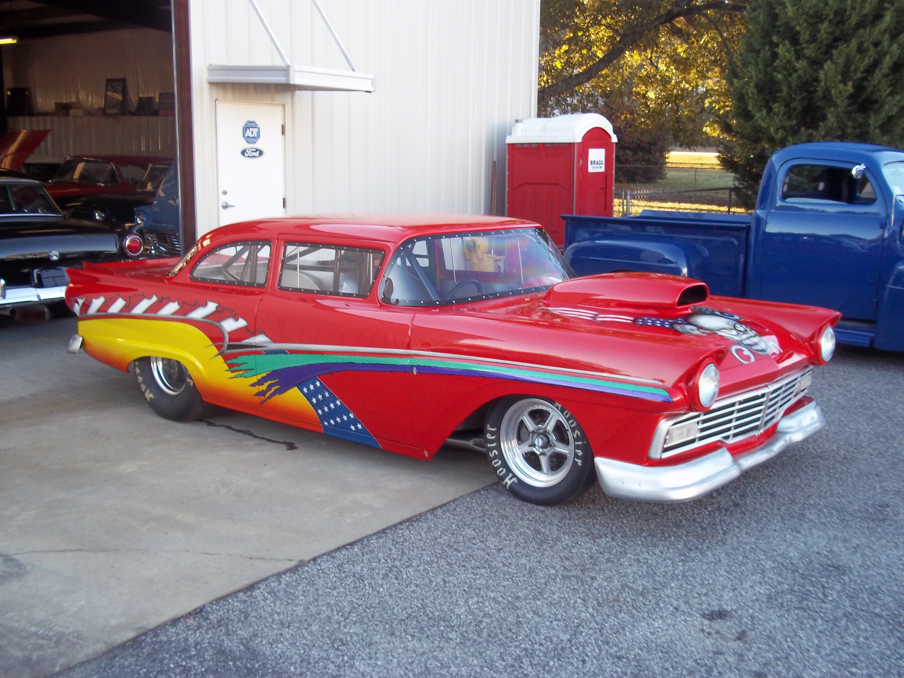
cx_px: 452
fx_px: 940
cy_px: 339
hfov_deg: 51.4
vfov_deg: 39.7
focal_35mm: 36
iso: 80
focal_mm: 6.5
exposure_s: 1/100
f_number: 3.1
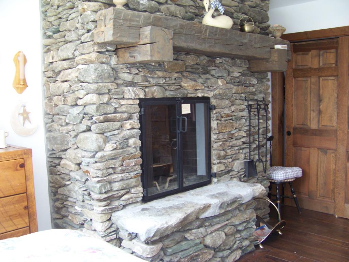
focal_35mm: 36
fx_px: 363
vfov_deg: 39.7
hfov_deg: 51.4
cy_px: 131
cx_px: 174
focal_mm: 5.85
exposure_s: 1/30
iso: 145
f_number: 2.8
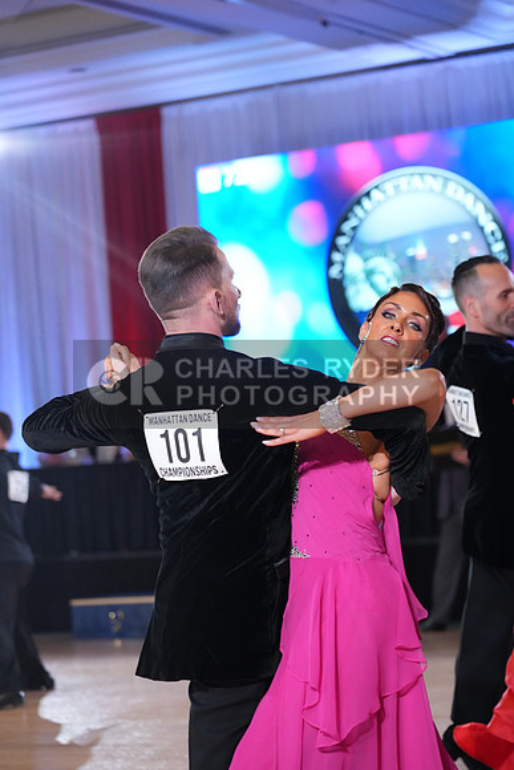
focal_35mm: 105
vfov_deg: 19.5
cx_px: 257
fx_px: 2247
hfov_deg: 13.0
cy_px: 385
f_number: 4
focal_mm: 105
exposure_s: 1/500
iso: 4000
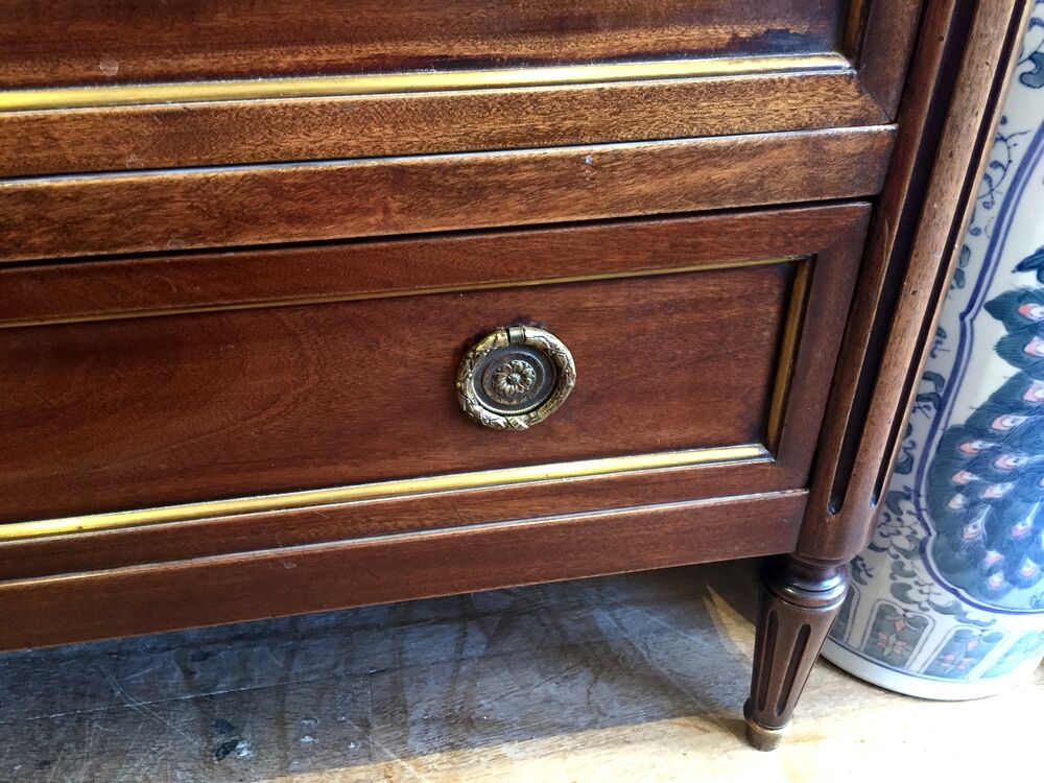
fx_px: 875
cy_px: 392
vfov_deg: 48.2
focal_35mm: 29
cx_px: 522
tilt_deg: -33.5
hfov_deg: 61.7
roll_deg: +1.1
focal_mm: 4.15
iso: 250
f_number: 2.2
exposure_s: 1/33
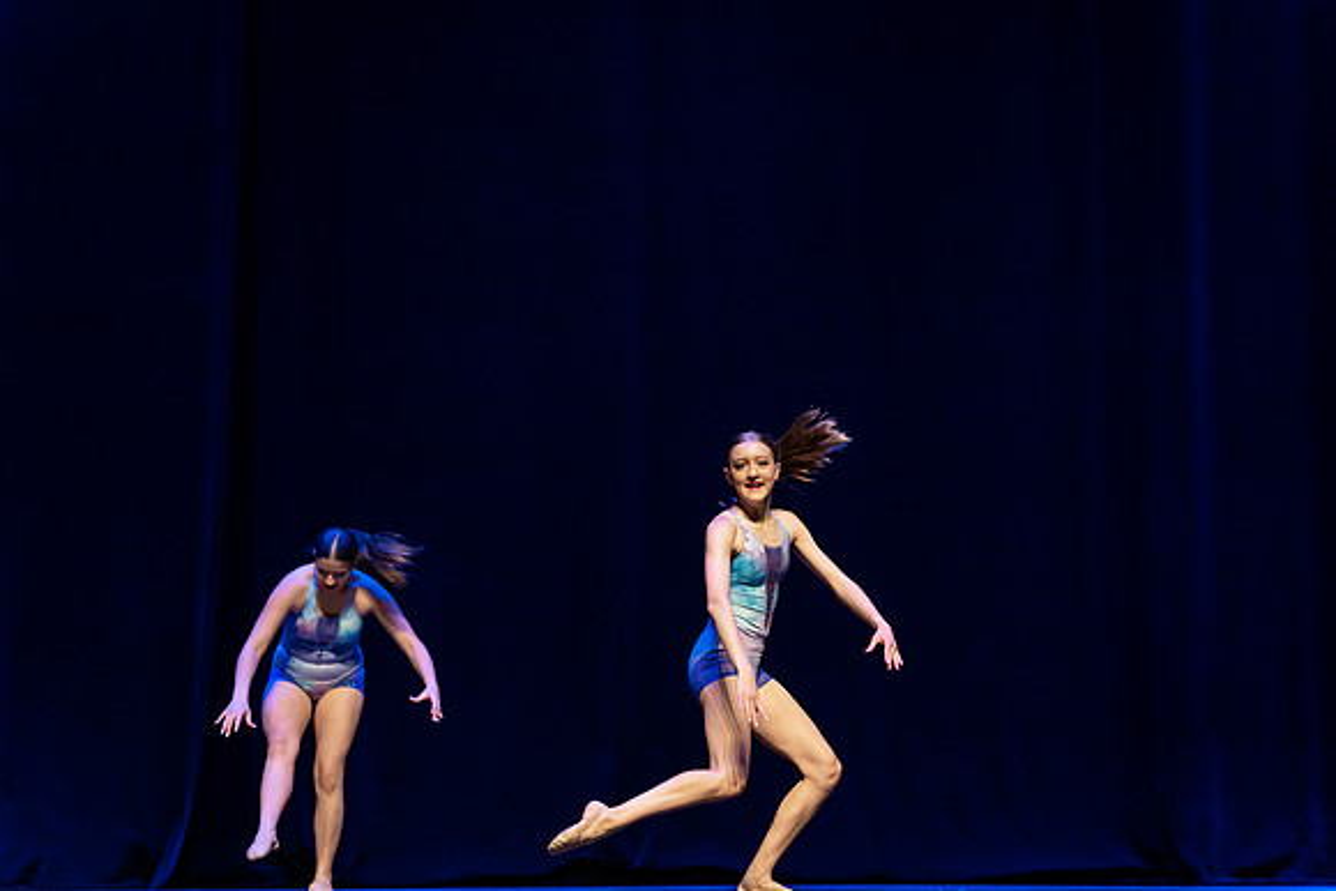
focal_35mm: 105
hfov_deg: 19.5
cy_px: 446
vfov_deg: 13.0
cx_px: 668
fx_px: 3897
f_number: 2.8
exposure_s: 1/640
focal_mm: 105
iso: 3200
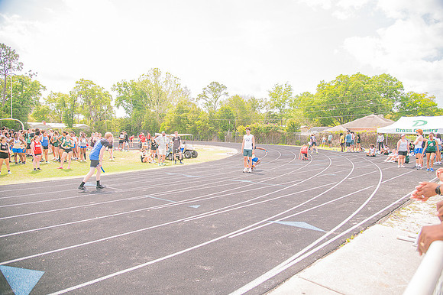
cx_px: 222
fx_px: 295
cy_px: 148
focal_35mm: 24
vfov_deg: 53.1
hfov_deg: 73.8
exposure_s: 1/200
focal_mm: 24
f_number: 4
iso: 200
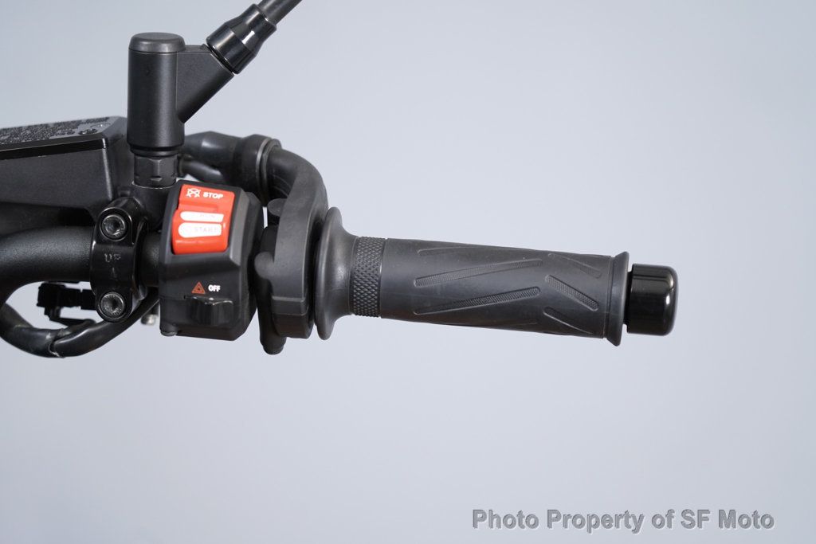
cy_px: 272
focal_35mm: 105
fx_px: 2380
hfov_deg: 19.5
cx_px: 408
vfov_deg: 13.0
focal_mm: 105
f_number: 4
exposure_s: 1/100
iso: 1600
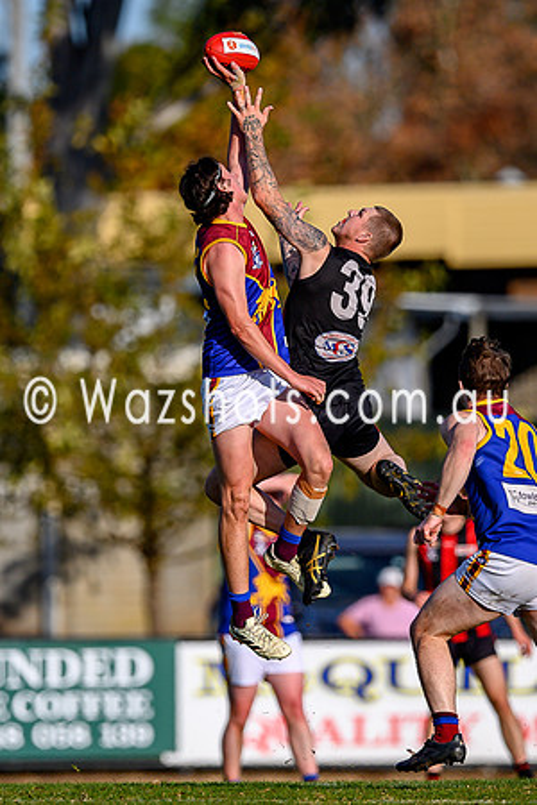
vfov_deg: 2.0
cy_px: 381
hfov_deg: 1.3
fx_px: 22955
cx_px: 275
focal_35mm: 1026
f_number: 4
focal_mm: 500
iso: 140
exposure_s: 1/2500
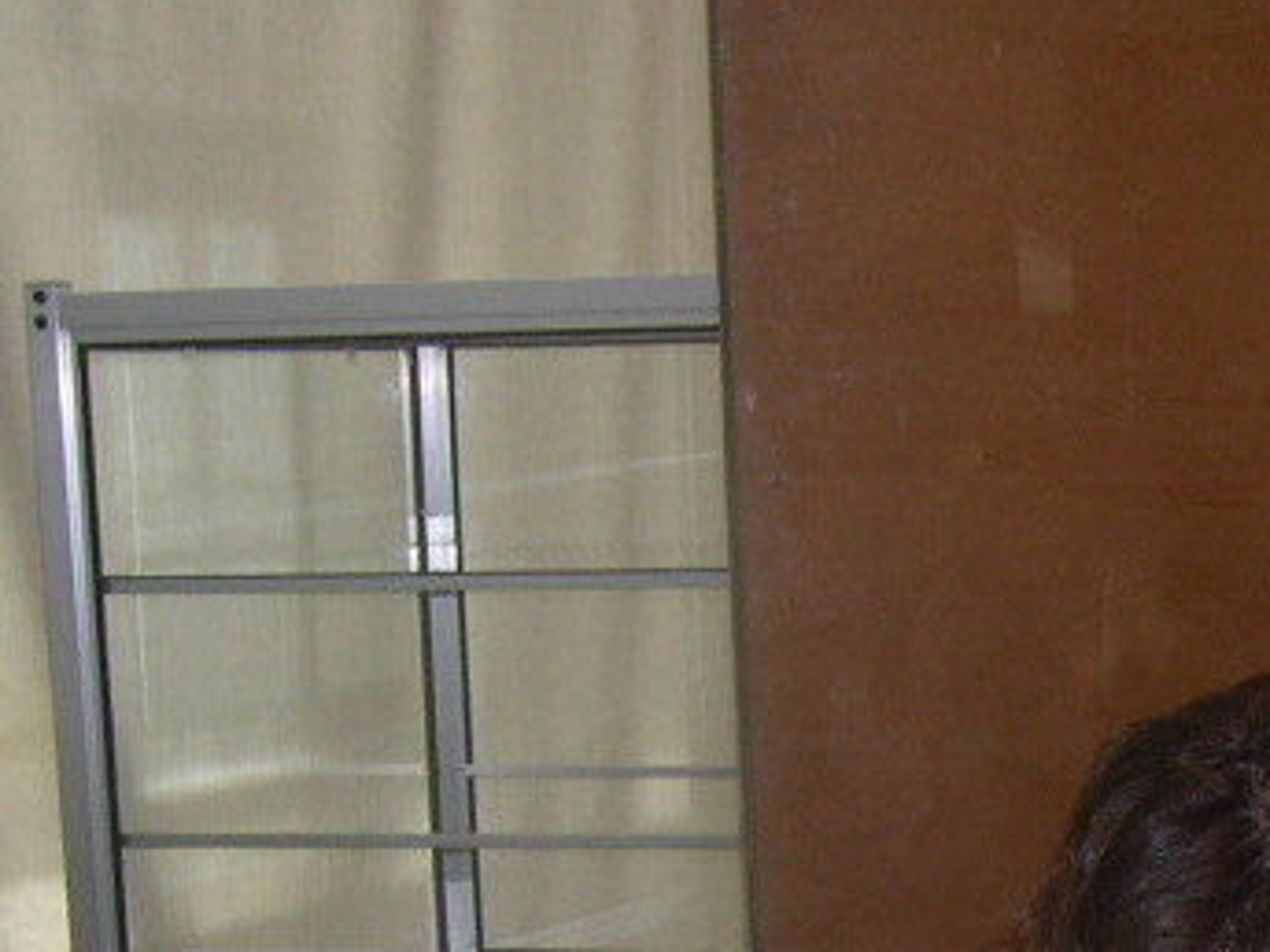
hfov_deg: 16.4
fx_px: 4146
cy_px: 1336
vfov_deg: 12.6
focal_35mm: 113
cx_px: 1713
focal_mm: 8
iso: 100
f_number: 2.8
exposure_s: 1/60
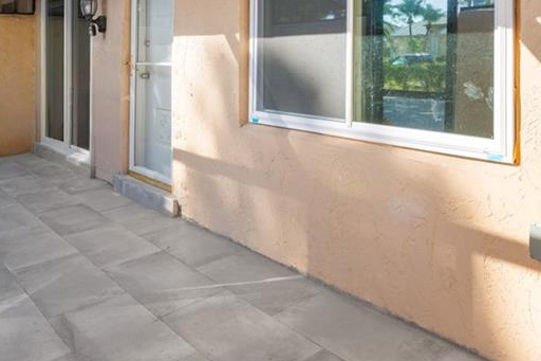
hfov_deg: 57.8
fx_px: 481
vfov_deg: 39.0
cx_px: 348
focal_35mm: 32
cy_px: 57
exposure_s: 1/30
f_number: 9
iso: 200
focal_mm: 16
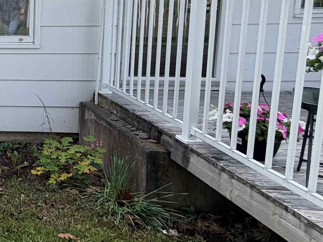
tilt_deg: -7.8
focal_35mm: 44
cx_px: -129
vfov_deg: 31.7
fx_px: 411
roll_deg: +0.7
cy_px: 35
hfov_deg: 30.3
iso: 40
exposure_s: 1/709
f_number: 2.2
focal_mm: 2.22
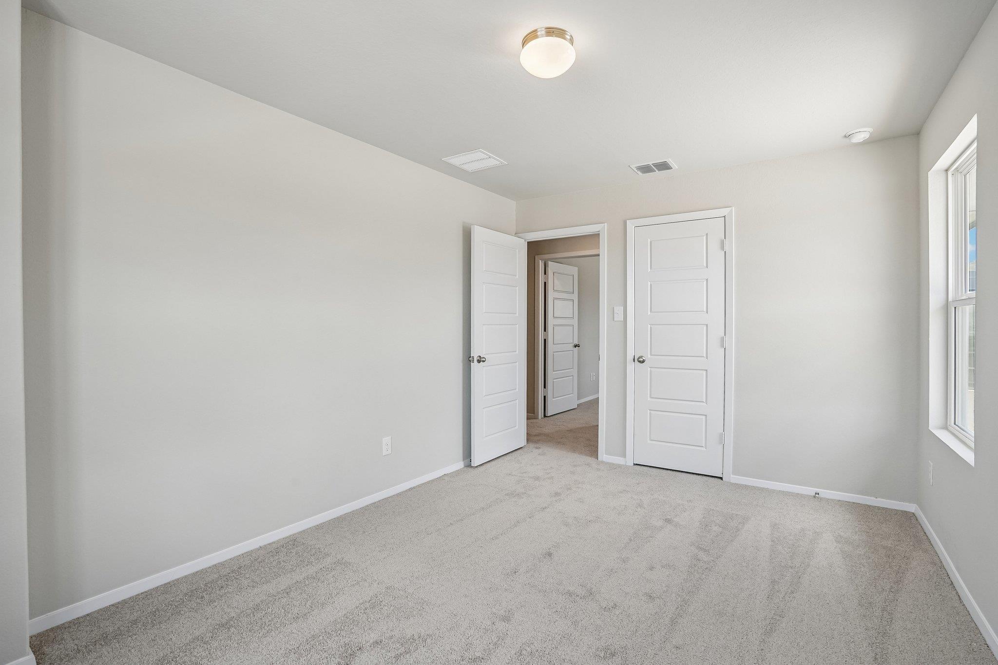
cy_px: 332
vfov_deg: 73.7
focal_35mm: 16
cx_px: 499
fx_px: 443
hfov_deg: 96.7
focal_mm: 16
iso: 400
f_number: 9
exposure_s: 1/60
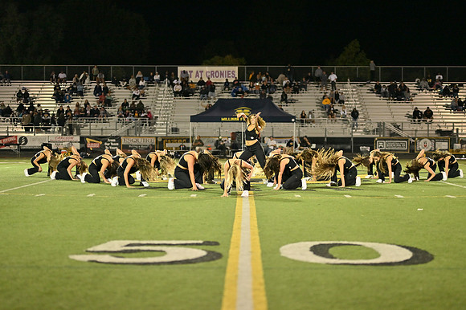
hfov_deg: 27.0
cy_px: 155
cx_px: 233
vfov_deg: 18.2
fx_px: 970
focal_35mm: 75
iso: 450
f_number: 1.2
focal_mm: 50
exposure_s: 1/500
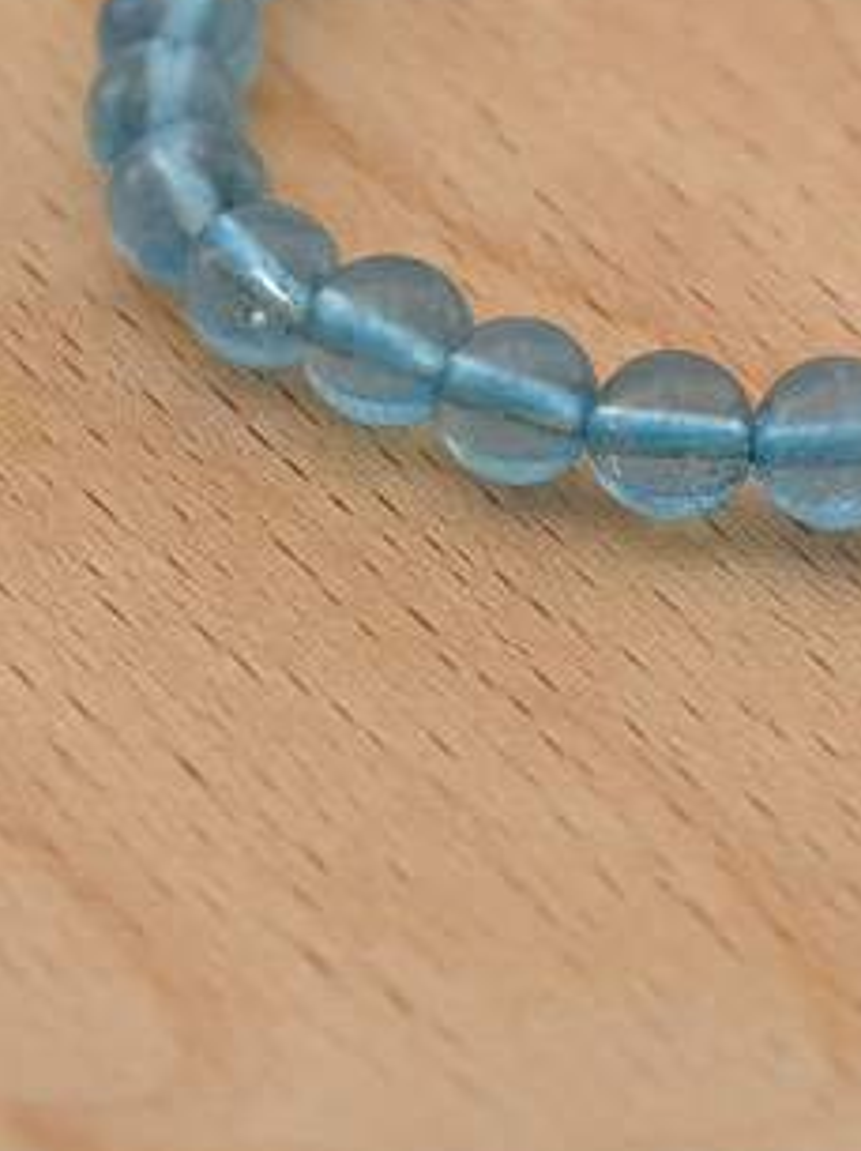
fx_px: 8867
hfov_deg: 5.5
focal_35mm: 267
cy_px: 64
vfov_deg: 7.4
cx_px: 865
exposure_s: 1/137
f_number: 16
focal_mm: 22.48
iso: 50
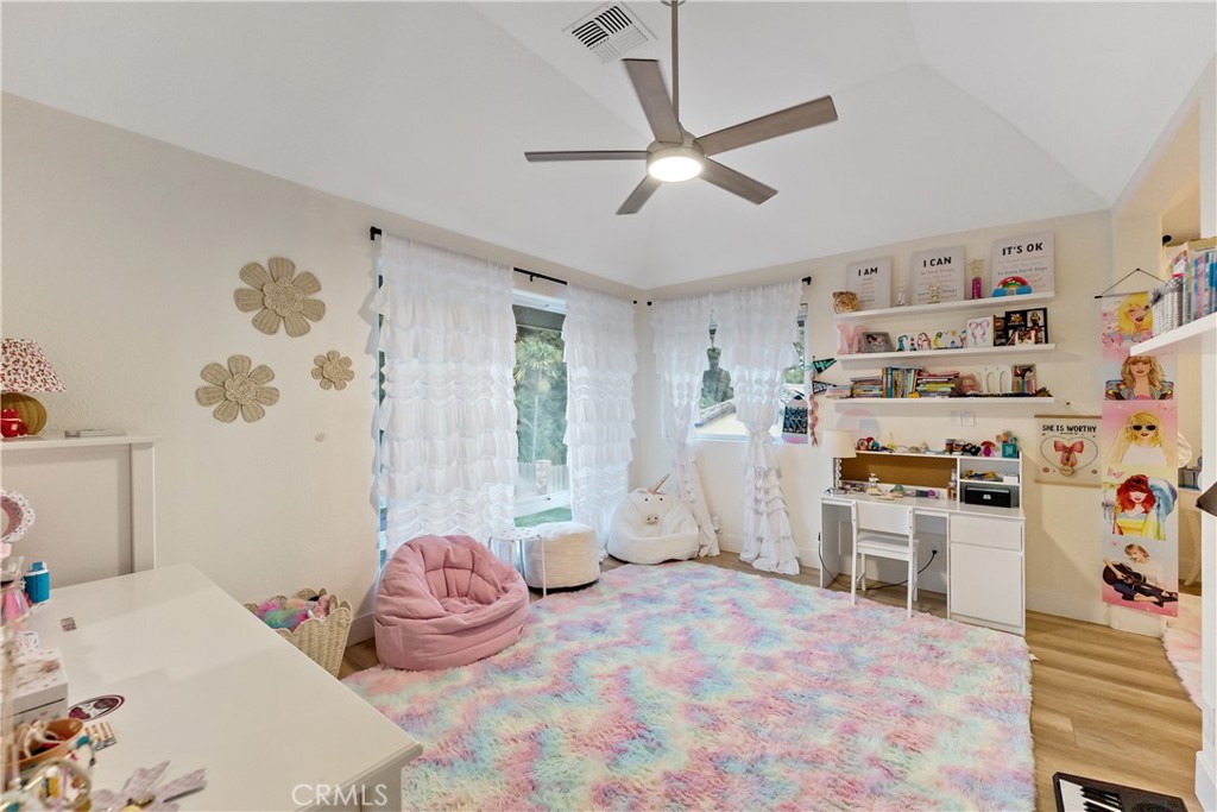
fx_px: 473
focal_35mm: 14
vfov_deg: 81.2
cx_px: 608
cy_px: 406
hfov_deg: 104.2
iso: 1250
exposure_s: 1/160
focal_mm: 14
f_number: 3.5
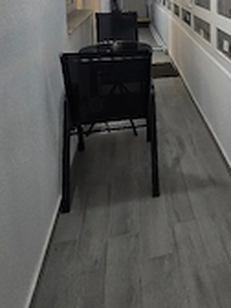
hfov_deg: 40.6
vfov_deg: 50.2
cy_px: 18
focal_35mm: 31
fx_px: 276
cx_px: 224
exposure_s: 1/50.3
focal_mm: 2.2
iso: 250
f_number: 2.2
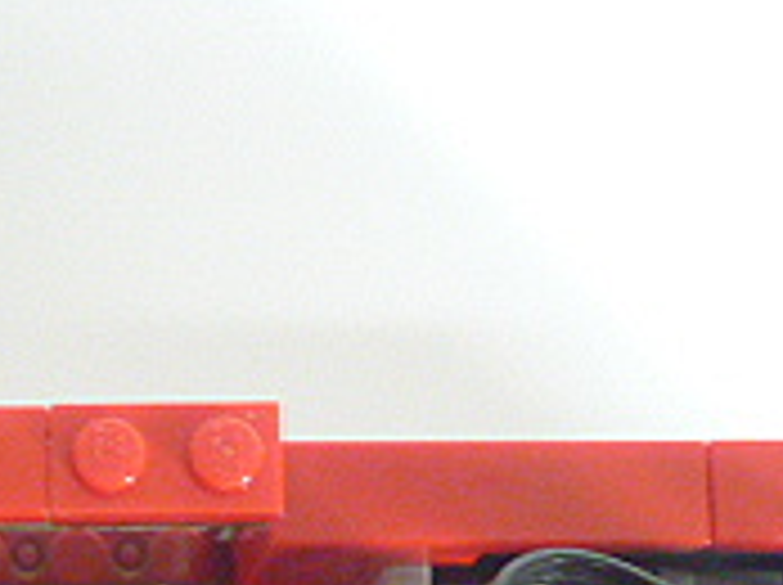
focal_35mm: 129
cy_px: 770
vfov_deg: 11.2
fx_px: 2914
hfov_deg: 14.5
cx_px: -324
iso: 400
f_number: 3.5
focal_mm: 6.3
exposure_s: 1/8
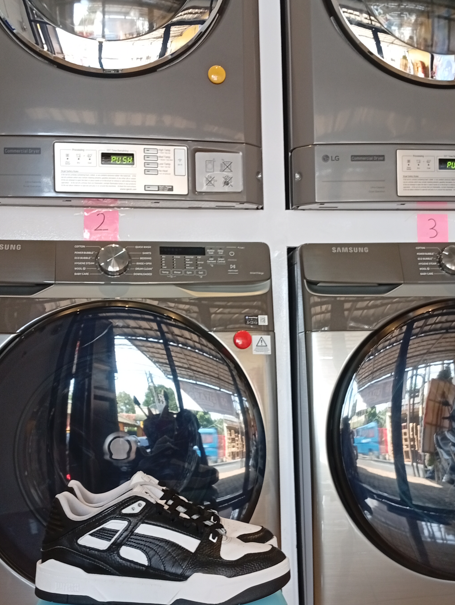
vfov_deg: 45.5
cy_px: 365
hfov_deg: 35.2
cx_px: 214
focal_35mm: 41
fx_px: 717
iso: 268
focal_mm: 3.98
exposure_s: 1/33.3
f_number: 1.8
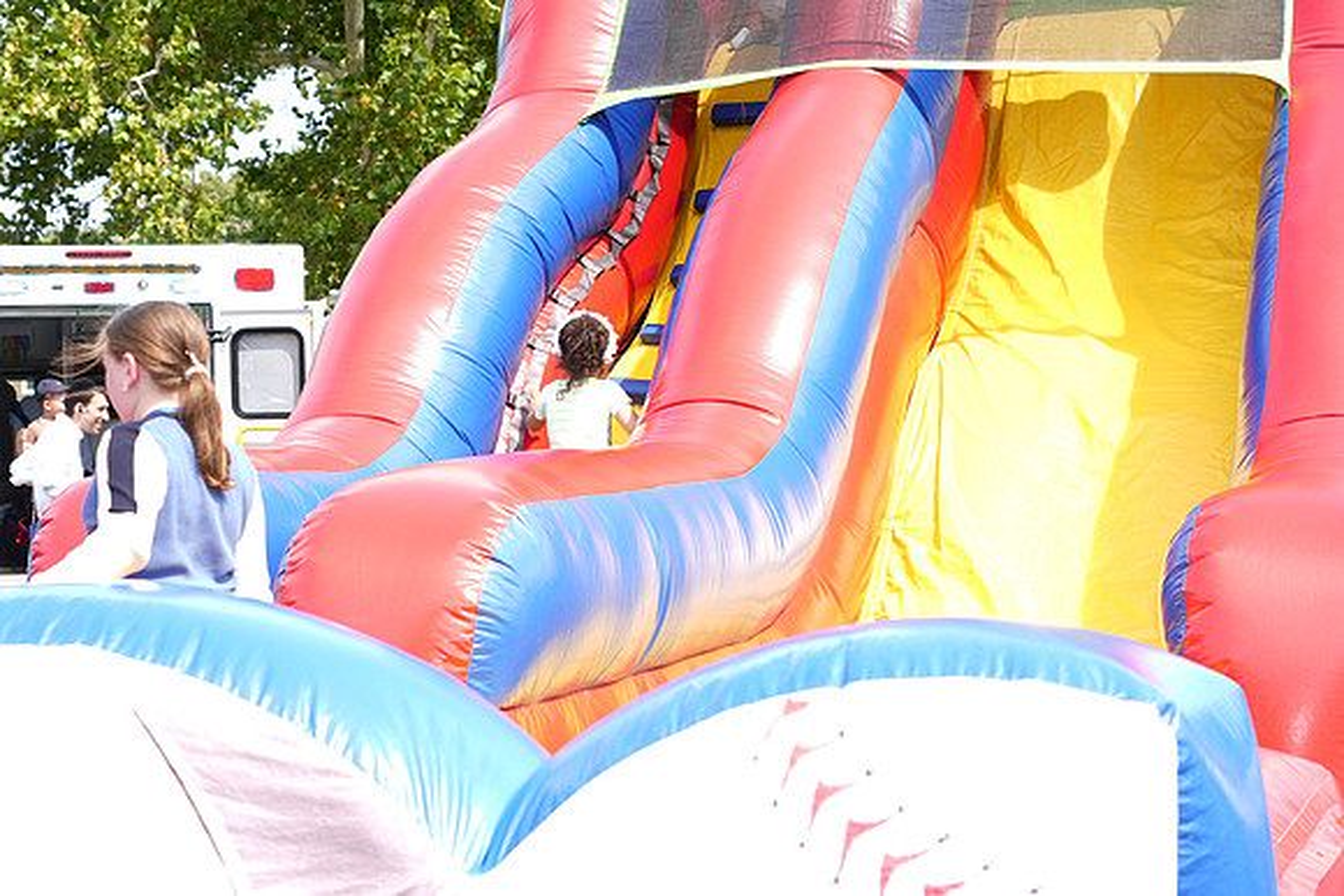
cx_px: 672
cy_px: 448
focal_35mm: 69
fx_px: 2576
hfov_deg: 29.2
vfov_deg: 19.7
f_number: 5.6
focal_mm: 69
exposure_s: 1/125
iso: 80
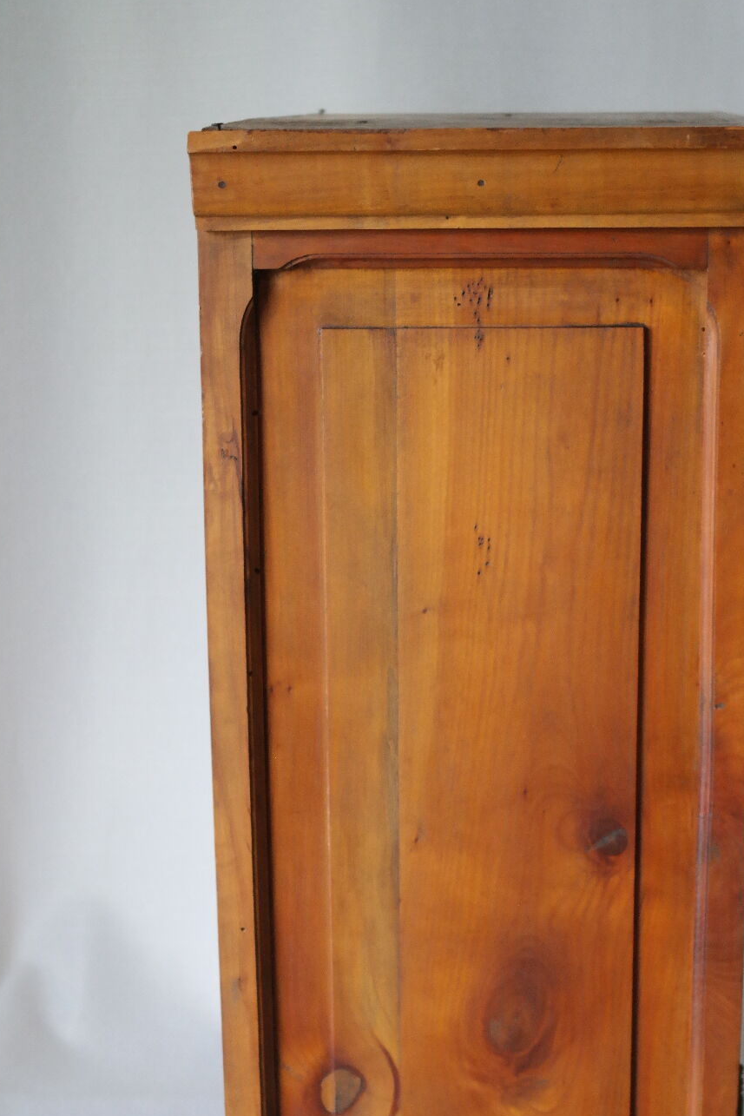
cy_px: 725
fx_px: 2417
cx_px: 487
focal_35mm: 78
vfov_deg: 25.9
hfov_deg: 17.5
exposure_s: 1/30
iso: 1600
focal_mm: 38
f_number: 6.3
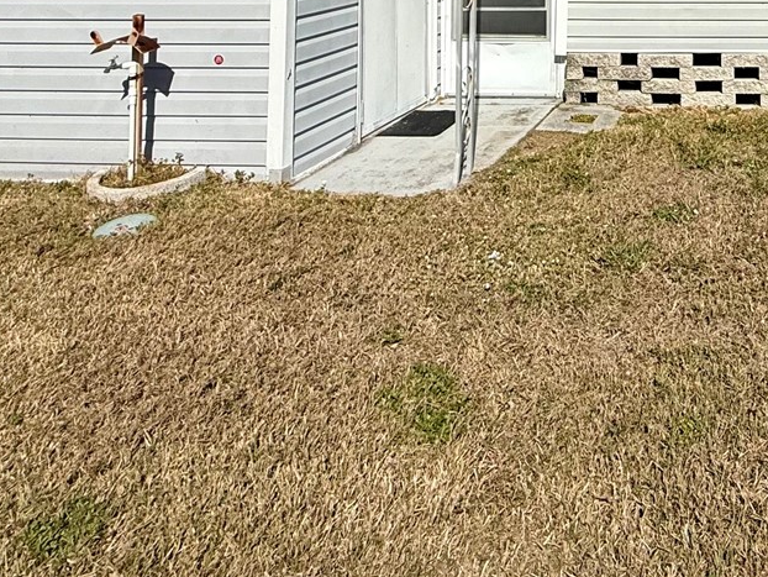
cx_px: 738
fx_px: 799
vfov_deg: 31.7
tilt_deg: +3.5
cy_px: -147
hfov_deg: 44.9
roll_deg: +0.2
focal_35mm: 36
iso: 50
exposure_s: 1/6173
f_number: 2.2
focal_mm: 2.22
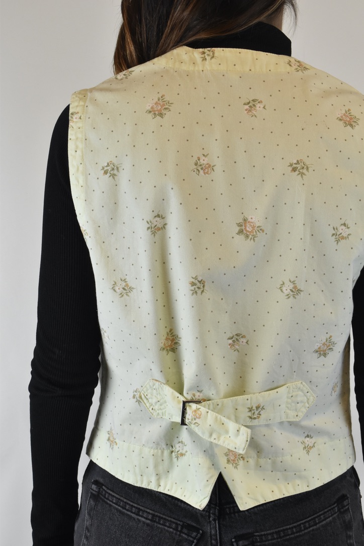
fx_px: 1046
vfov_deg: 29.2
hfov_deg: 19.7
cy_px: 273
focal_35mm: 69
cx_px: 182
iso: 1600
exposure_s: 1/50
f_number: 16
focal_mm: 46
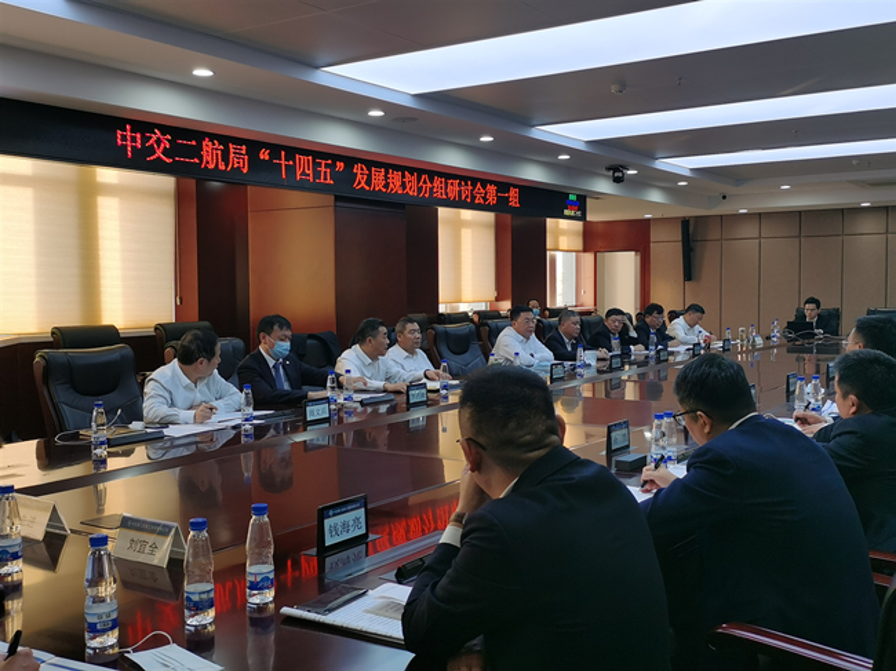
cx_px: 448
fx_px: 983
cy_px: 336
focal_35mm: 38
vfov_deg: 37.7
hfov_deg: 49.0
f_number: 1.8
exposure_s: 1/160
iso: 50
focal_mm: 5.58
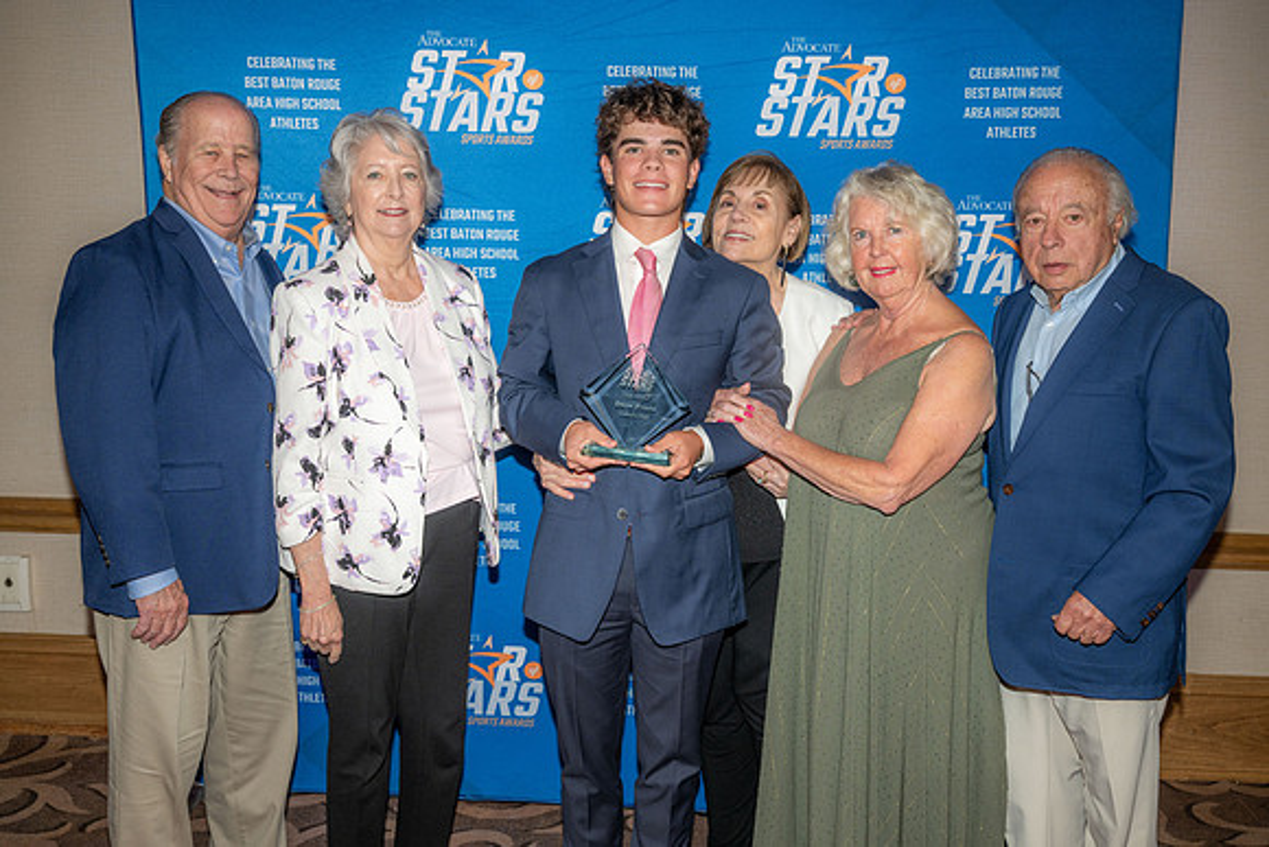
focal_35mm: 36
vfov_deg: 36.9
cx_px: 634
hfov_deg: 53.1
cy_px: 424
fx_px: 1269
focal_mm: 36
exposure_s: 1/100
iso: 320
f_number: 6.3
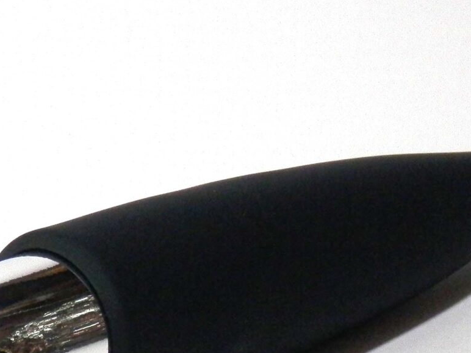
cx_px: 188
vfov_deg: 6.8
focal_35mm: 219
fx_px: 2980
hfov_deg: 9.0
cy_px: 252
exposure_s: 1/100
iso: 160
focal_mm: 11.9
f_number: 4.4
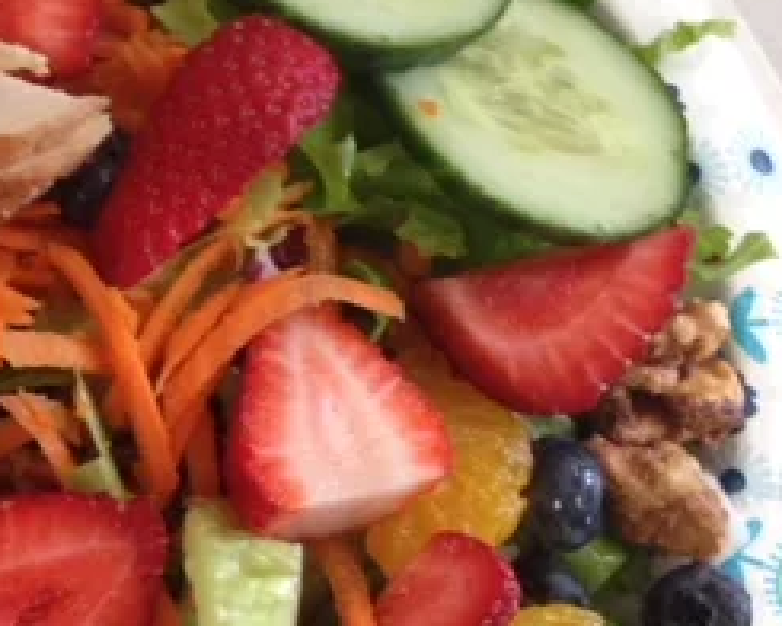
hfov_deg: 22.3
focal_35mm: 84
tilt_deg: -71.3
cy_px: 399
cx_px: 112
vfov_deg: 18.2
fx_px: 1944
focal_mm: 4.12
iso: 80
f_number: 2.4
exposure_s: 1/20
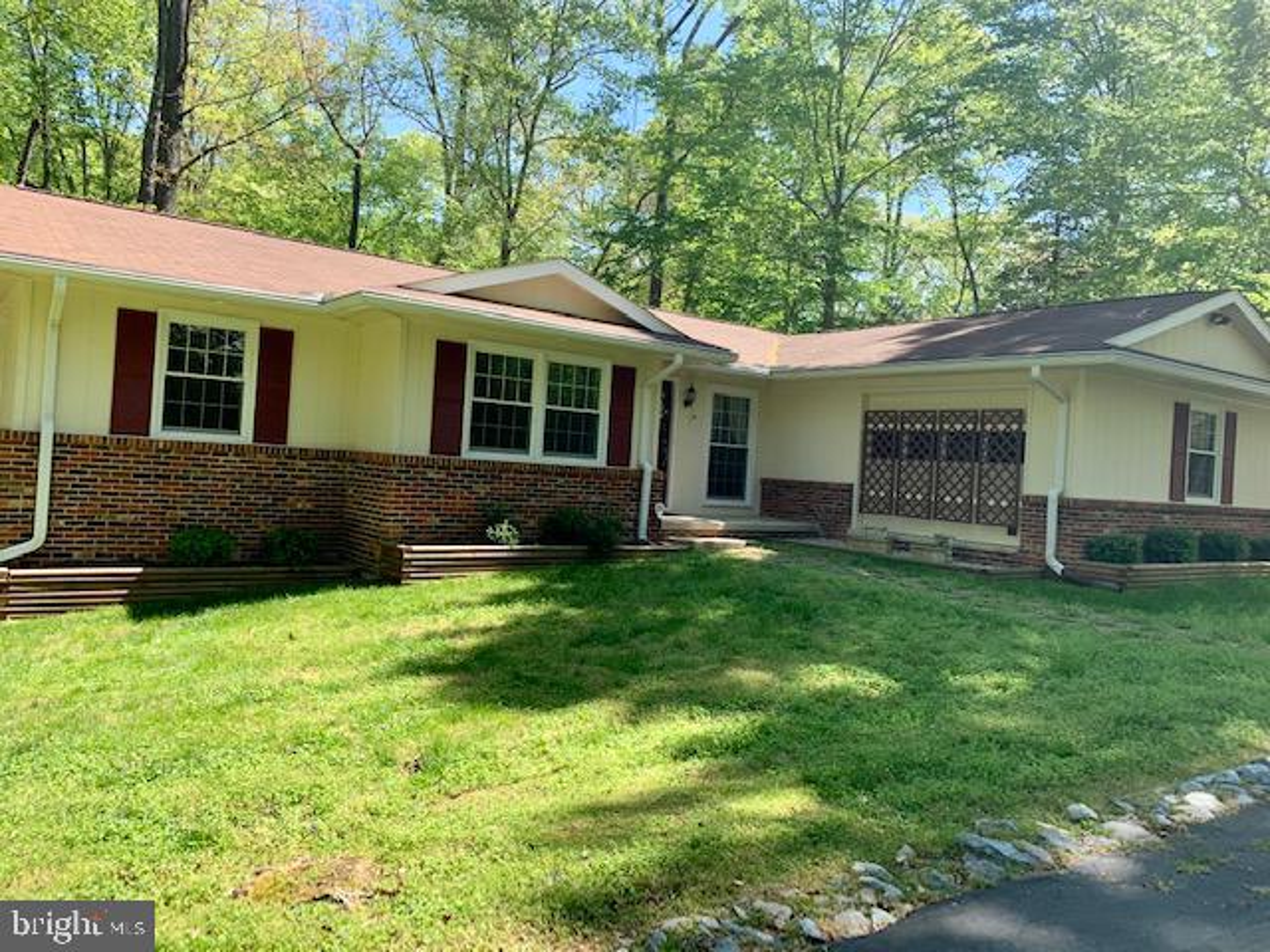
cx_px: 635
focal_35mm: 26
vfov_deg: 53.1
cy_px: 476
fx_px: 954
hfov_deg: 67.3
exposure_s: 1/711
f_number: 1.8
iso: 25
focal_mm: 4.25
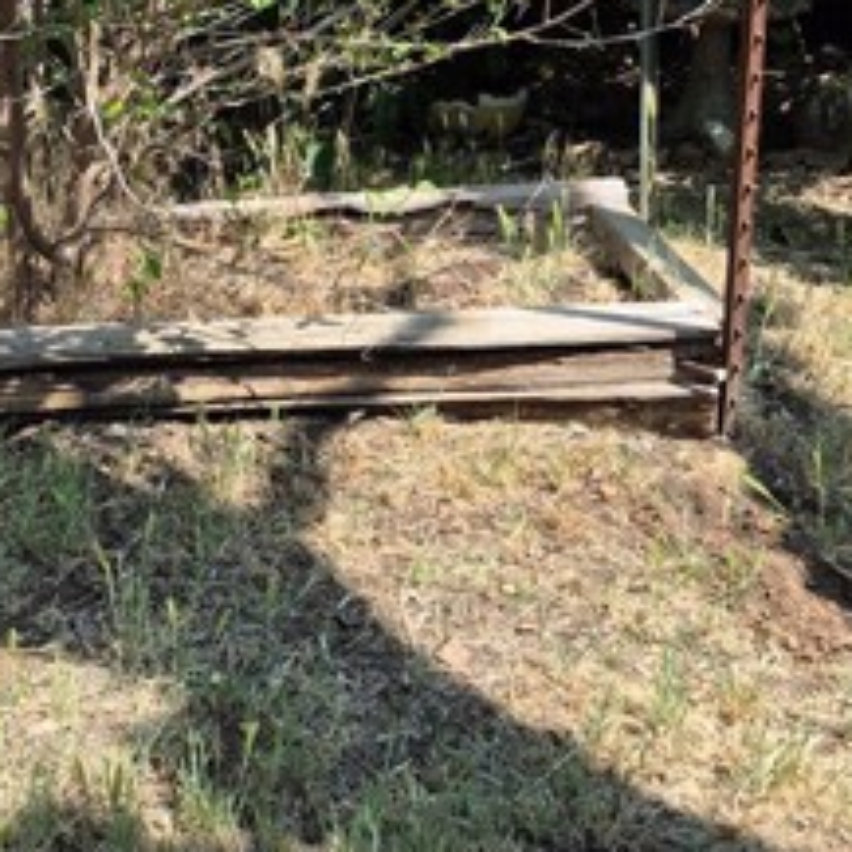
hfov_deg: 28.4
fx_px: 1671
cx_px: 287
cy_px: 251
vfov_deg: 28.3
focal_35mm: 60
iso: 25
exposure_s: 1/1168
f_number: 1.8
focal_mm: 5.4
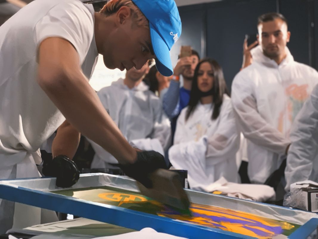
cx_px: 159
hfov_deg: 36.8
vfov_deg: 28.0
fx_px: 478
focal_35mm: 52
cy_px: 120
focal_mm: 6
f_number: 2.4
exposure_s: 1/25
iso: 640
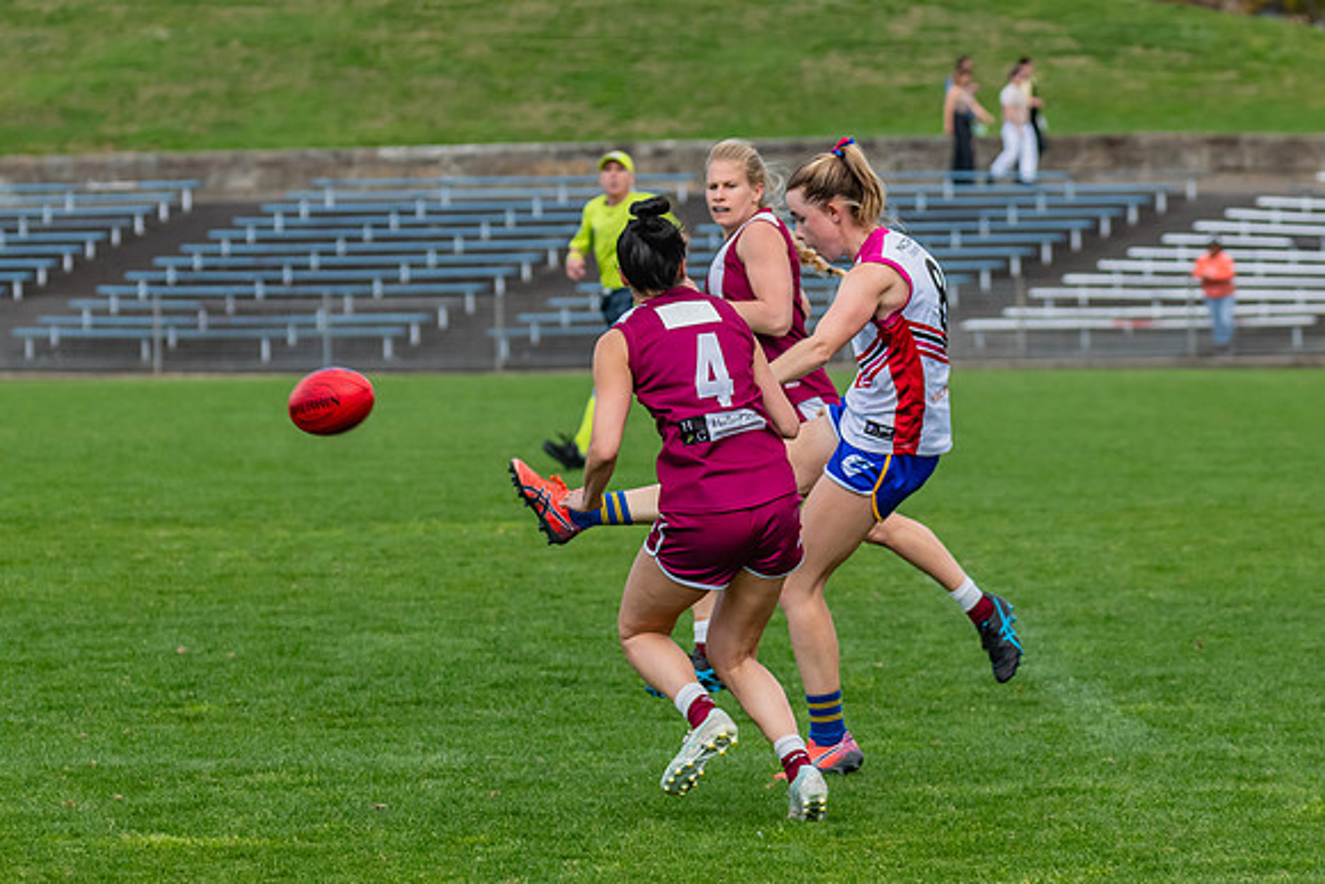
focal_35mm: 240
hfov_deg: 8.6
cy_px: 482
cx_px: 619
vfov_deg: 5.7
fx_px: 8851
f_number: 6.3
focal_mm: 170
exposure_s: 1/1600
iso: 800
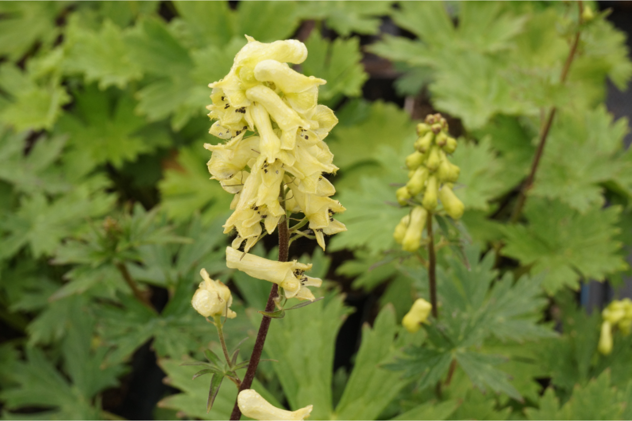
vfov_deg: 16.6
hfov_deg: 24.6
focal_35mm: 82
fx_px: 1448
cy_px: 210
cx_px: 316
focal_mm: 55
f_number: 11
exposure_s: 1/100
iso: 640
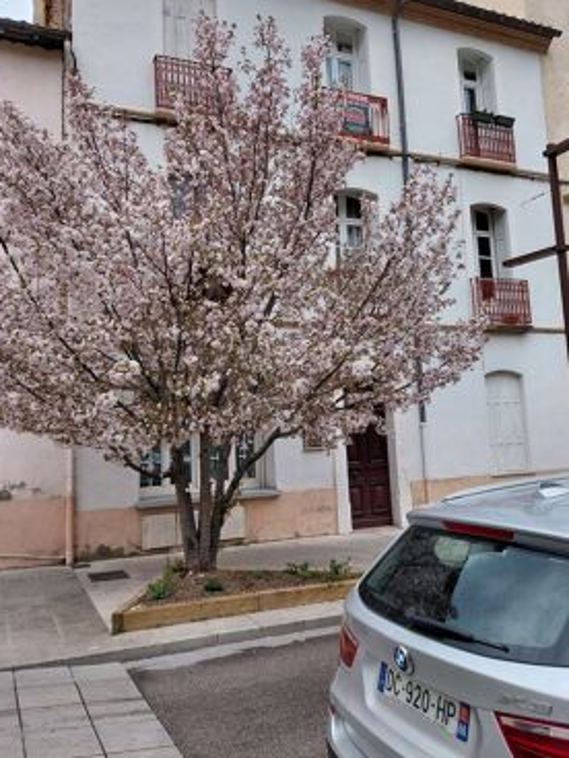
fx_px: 636
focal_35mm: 29
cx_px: 272
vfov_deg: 61.4
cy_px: 324
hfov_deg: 48.2
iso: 50
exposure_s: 1/533
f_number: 1.8
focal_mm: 4.69
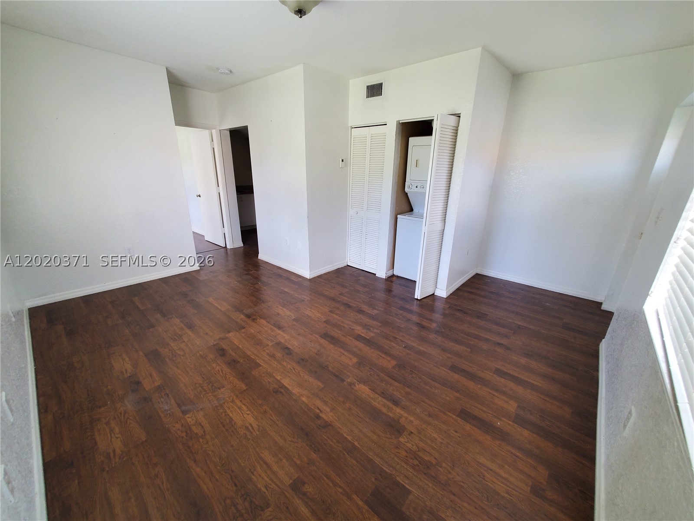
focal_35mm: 13
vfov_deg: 89.9
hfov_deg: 106.2
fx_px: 261
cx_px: 347
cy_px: 260
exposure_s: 1/50
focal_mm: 1.8
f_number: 2.2
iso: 125
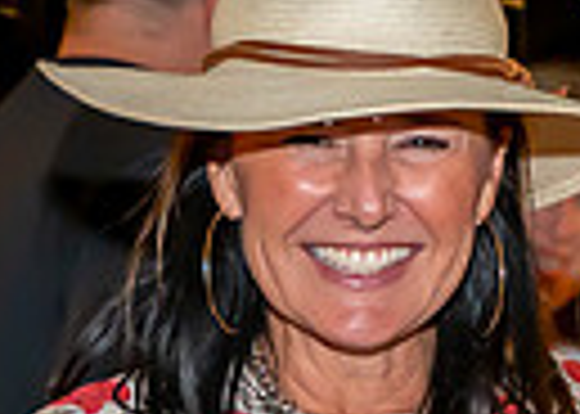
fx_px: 3639
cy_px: 636
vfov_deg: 6.4
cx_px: 733
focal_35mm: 221
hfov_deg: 9.0
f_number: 2.8
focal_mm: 43
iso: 3200
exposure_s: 1/200
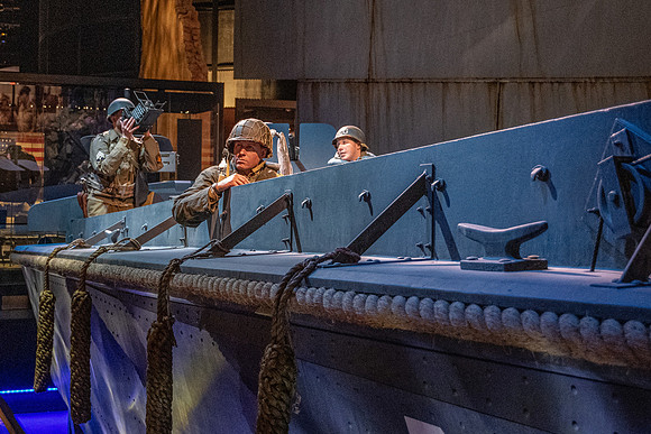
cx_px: 236
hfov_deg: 33.3
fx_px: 1080
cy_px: 157
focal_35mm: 60
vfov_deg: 22.7
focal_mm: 30
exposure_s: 1/100
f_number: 3.2
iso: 8000
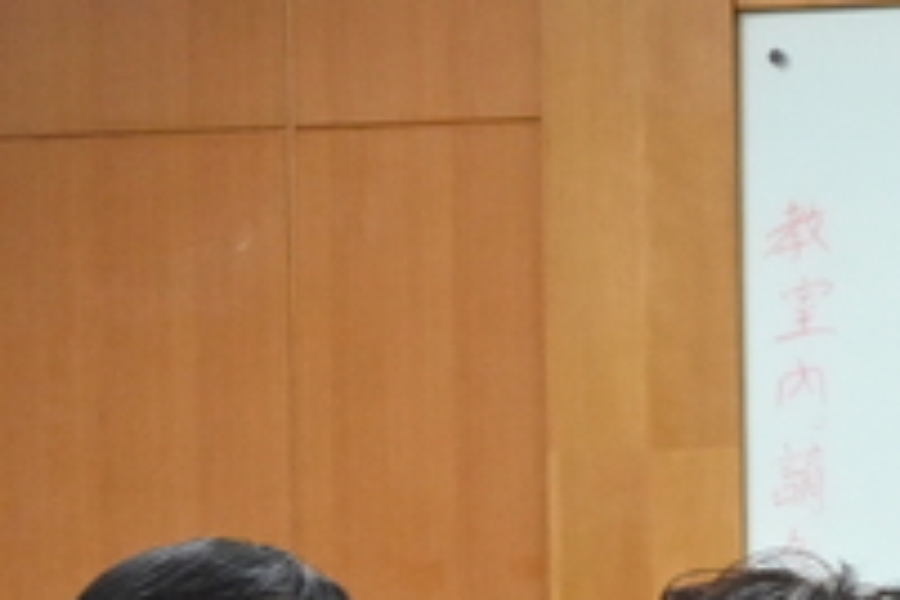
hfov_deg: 8.7
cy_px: 766
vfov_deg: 6.3
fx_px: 5375
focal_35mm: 215
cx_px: 2140
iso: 1250
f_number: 3.8
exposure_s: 1/125
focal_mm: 24
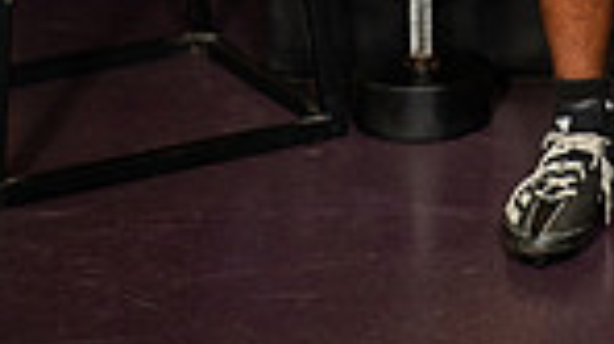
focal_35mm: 159
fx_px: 2587
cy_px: -580
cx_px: 614
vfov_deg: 7.0
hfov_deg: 13.4
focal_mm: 50
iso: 800
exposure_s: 1/250
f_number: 7.1
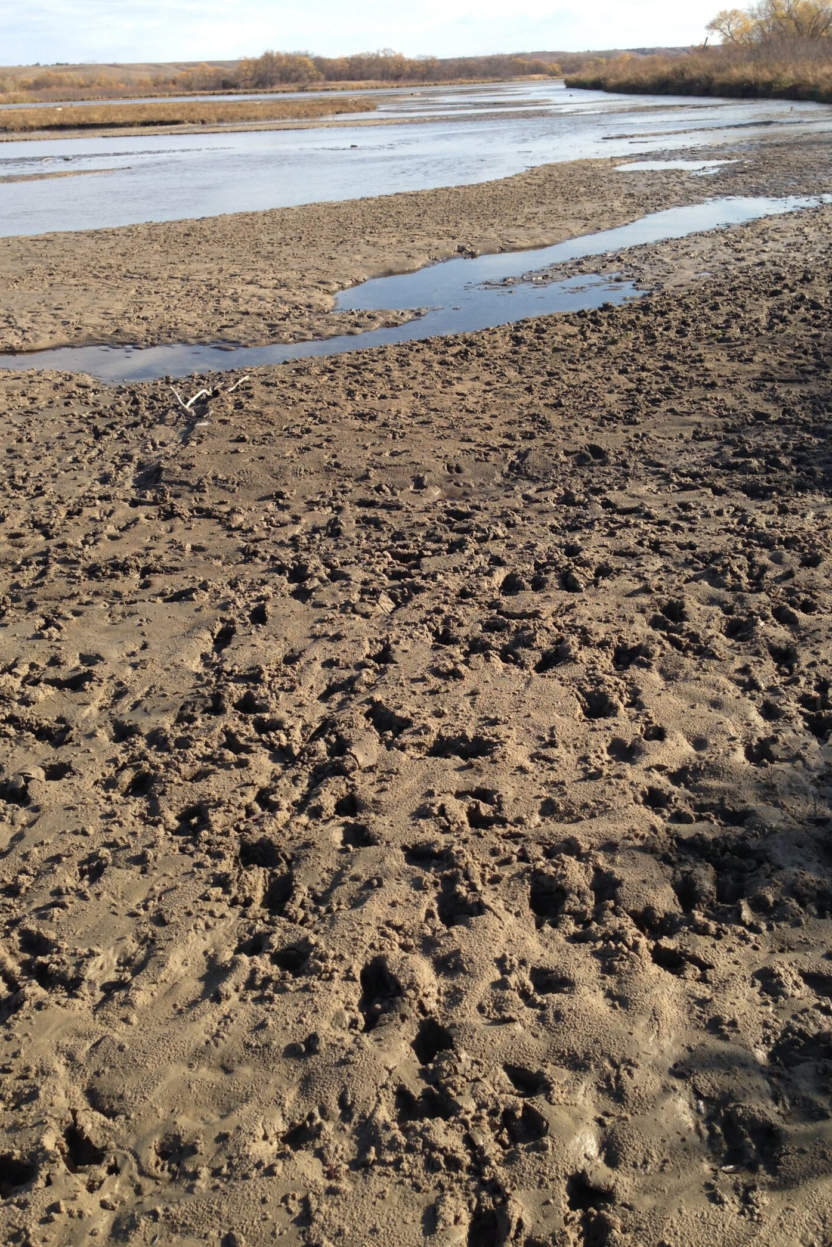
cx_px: 398
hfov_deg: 37.9
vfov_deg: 54.4
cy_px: 619
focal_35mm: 35
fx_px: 1213
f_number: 2.4
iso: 50
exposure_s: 1/733
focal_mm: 4.12
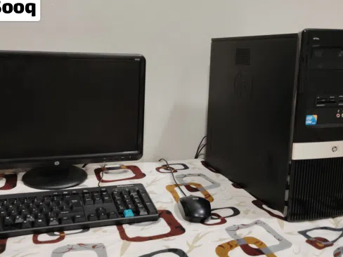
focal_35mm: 38
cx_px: 146
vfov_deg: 37.7
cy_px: 122
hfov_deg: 48.8
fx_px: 377
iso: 225
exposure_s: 1/30
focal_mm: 4.25
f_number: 1.8
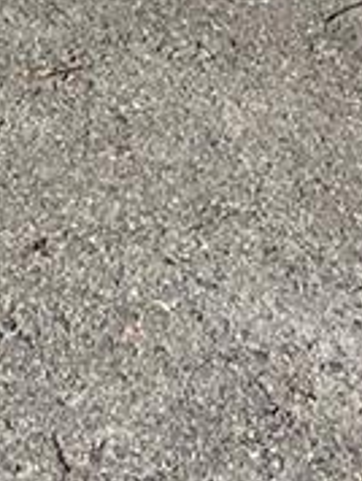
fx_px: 2434
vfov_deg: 9.1
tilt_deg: +0.0
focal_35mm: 175
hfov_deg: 8.5
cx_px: 365
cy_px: -965
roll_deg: -1.2
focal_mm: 5.7
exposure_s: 1/3968
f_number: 1.5
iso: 50
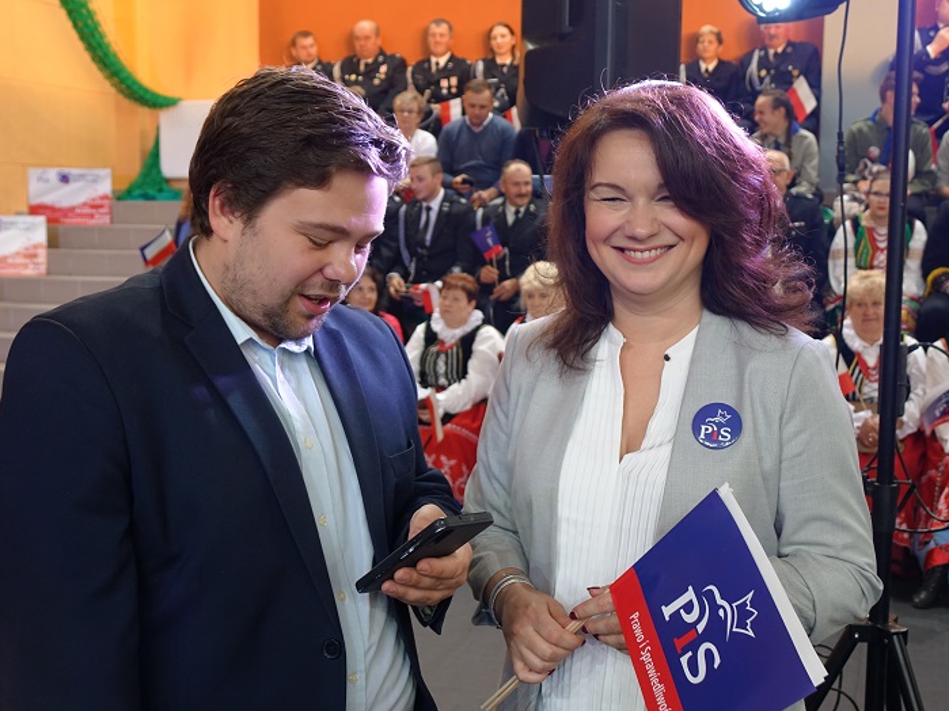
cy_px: 352
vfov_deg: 32.9
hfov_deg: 43.0
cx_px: 485
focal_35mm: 44
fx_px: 1206
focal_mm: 14.84
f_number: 2.8
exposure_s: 1/50
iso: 400
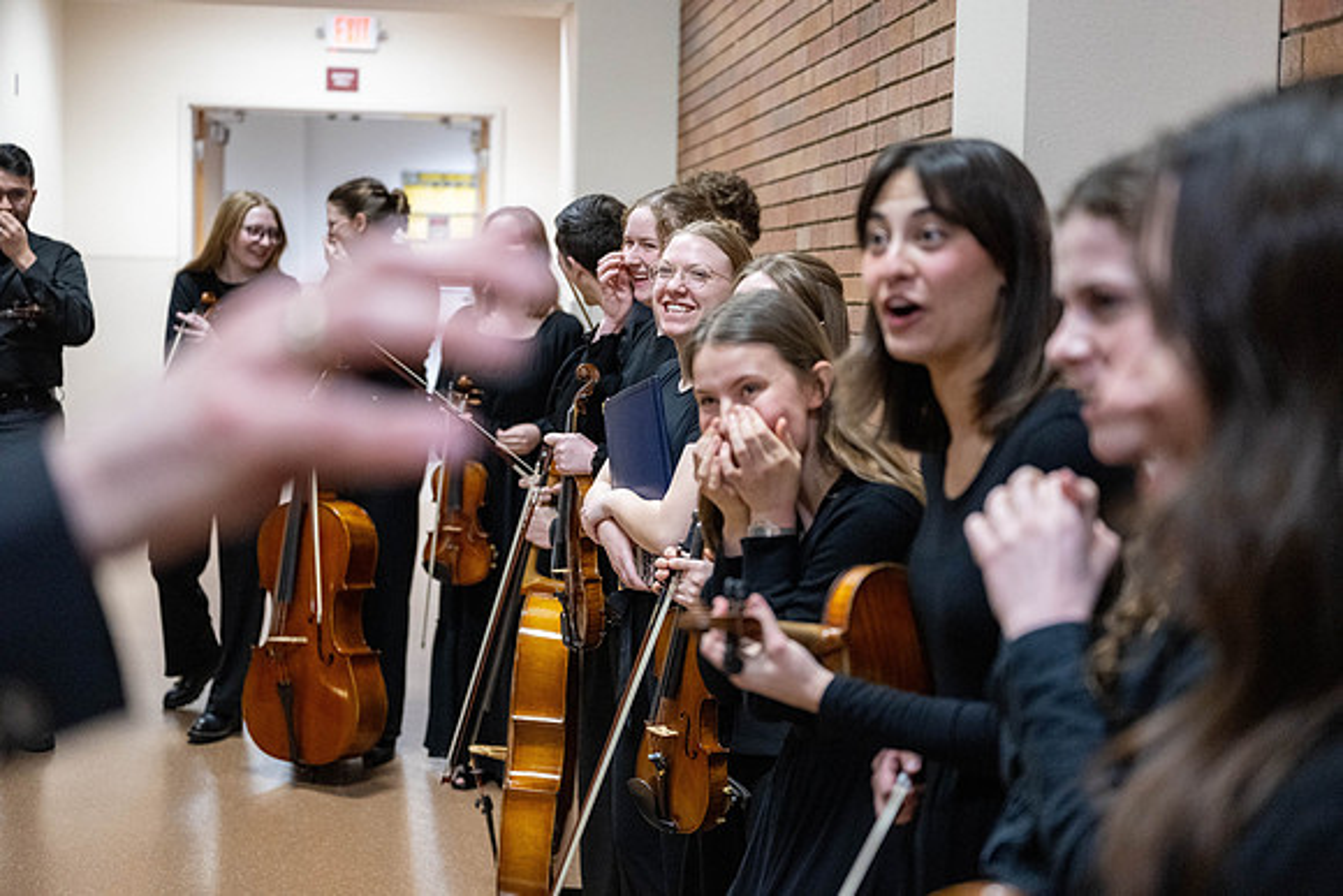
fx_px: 2052
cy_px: 448
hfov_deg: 36.2
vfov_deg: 24.6
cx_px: 672
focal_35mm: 55
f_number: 2.8
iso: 6400
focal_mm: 55
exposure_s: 1/250
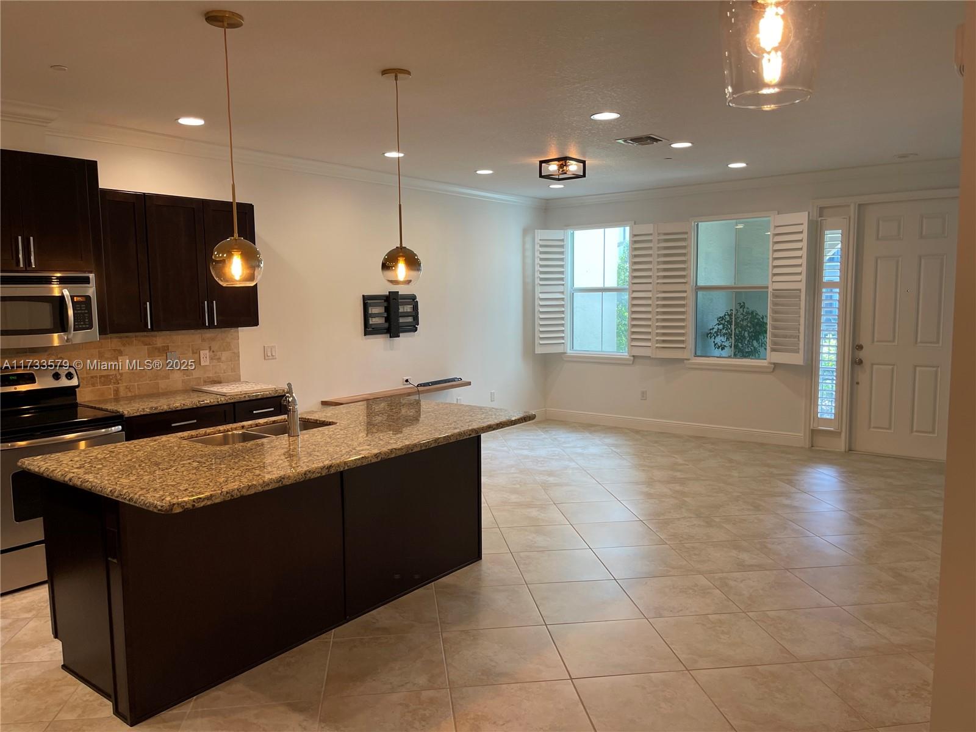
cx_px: 488
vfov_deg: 53.1
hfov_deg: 67.3
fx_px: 733
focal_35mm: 26
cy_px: 366
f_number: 1.6
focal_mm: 5.1
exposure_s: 1/60
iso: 64
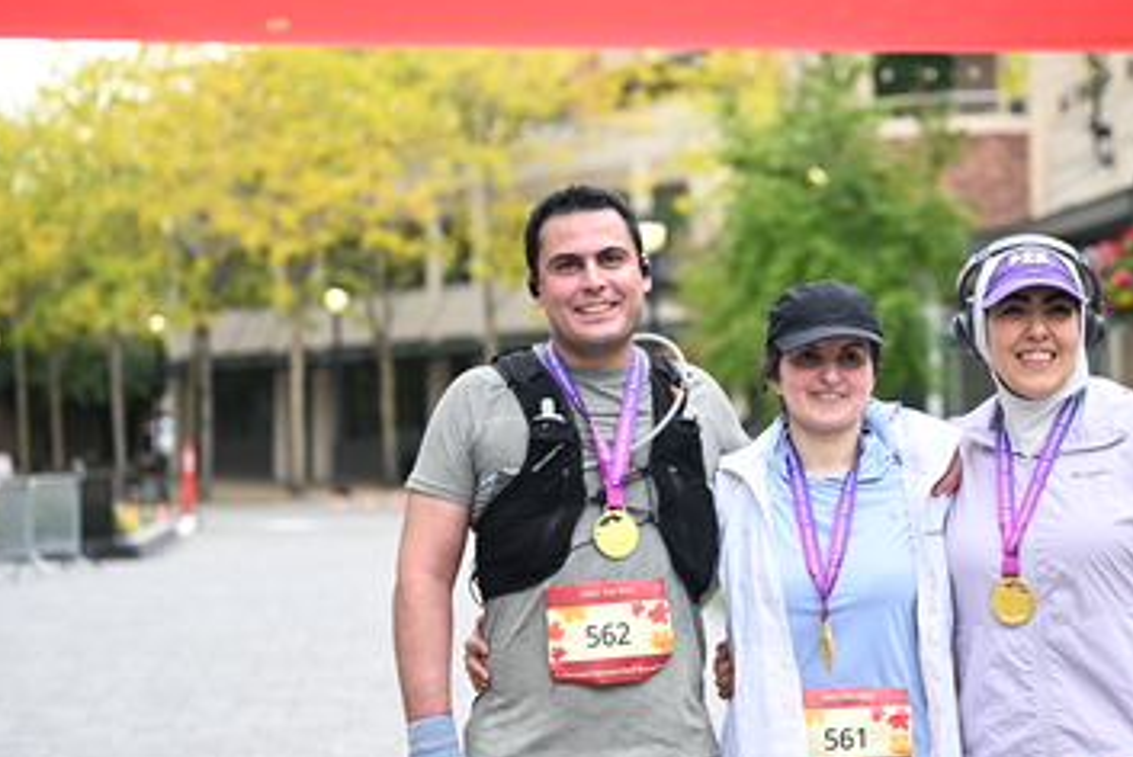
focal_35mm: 109
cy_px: 342
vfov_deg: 12.6
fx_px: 3433
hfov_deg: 18.6
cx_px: 815
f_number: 2.8
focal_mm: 70
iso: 640
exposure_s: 1/1600
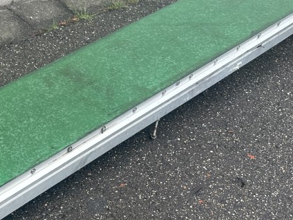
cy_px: 167
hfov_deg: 31.2
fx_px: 491
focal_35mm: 58
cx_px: 14
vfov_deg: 24.9
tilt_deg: -41.3
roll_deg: -6.5
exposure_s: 1/516
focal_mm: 6.86
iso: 80
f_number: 1.78
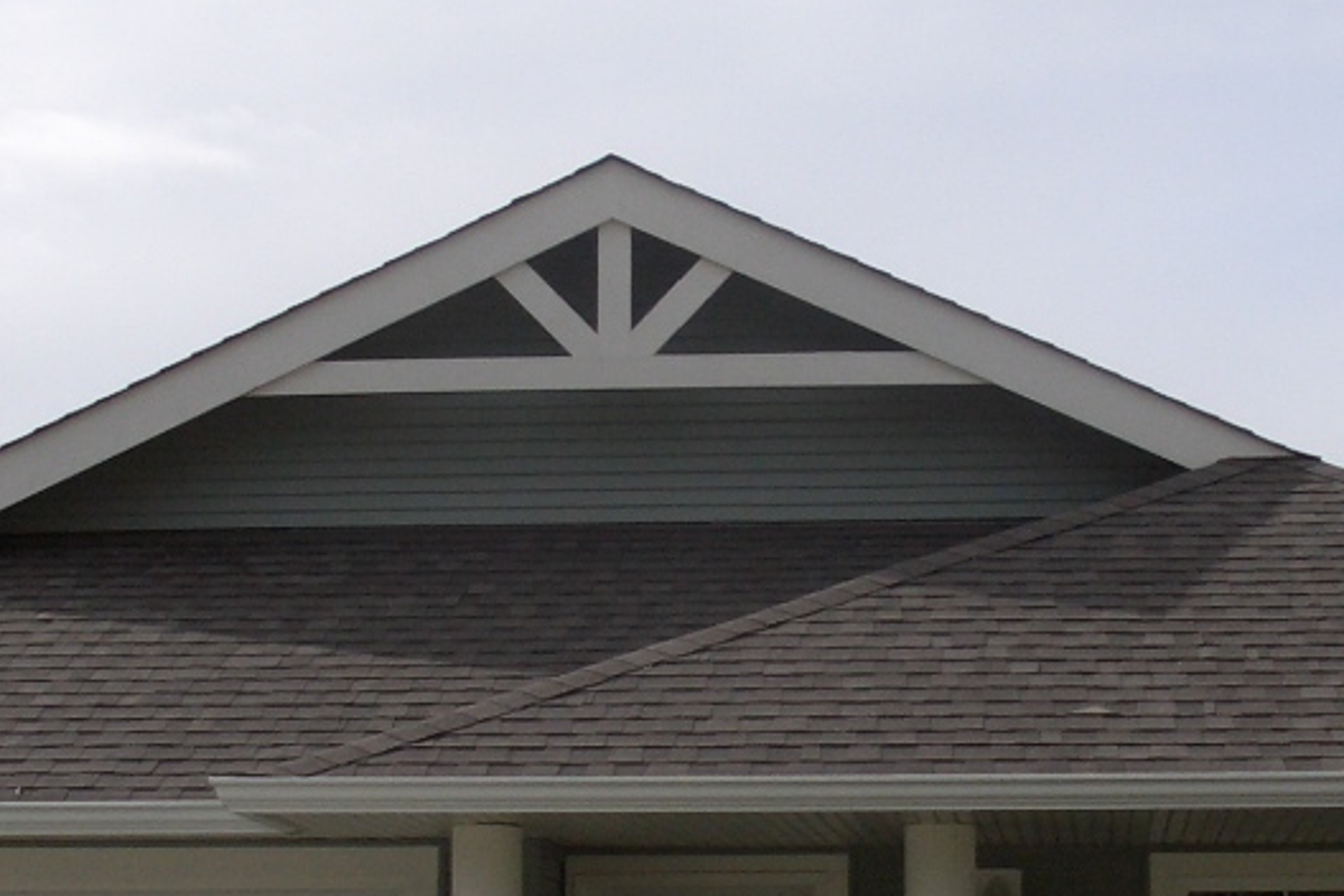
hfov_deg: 19.6
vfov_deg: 13.1
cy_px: 690
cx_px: 680
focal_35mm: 104
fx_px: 3882
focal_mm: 7.1
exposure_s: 1/800
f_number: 5.6
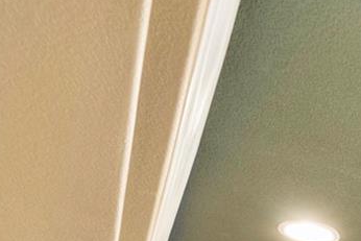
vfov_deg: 14.2
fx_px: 742
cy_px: 534
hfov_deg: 20.1
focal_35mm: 74
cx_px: 643
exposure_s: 1.6
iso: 200
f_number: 8
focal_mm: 16
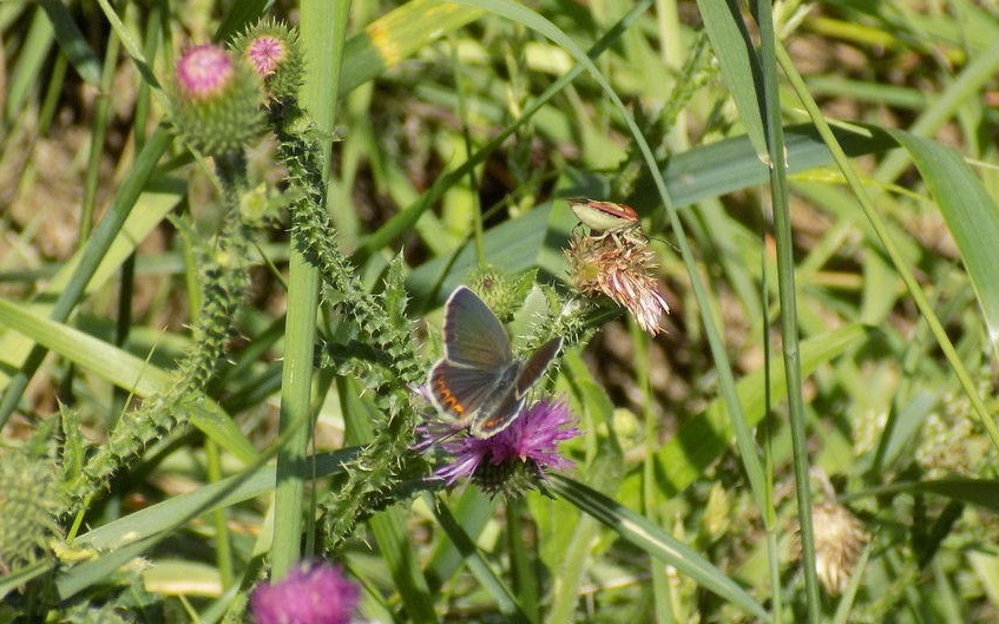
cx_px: 501
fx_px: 3430
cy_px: 331
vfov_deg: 10.4
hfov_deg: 16.6
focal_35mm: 126
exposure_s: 1/400
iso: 80
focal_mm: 20.9
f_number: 4.8
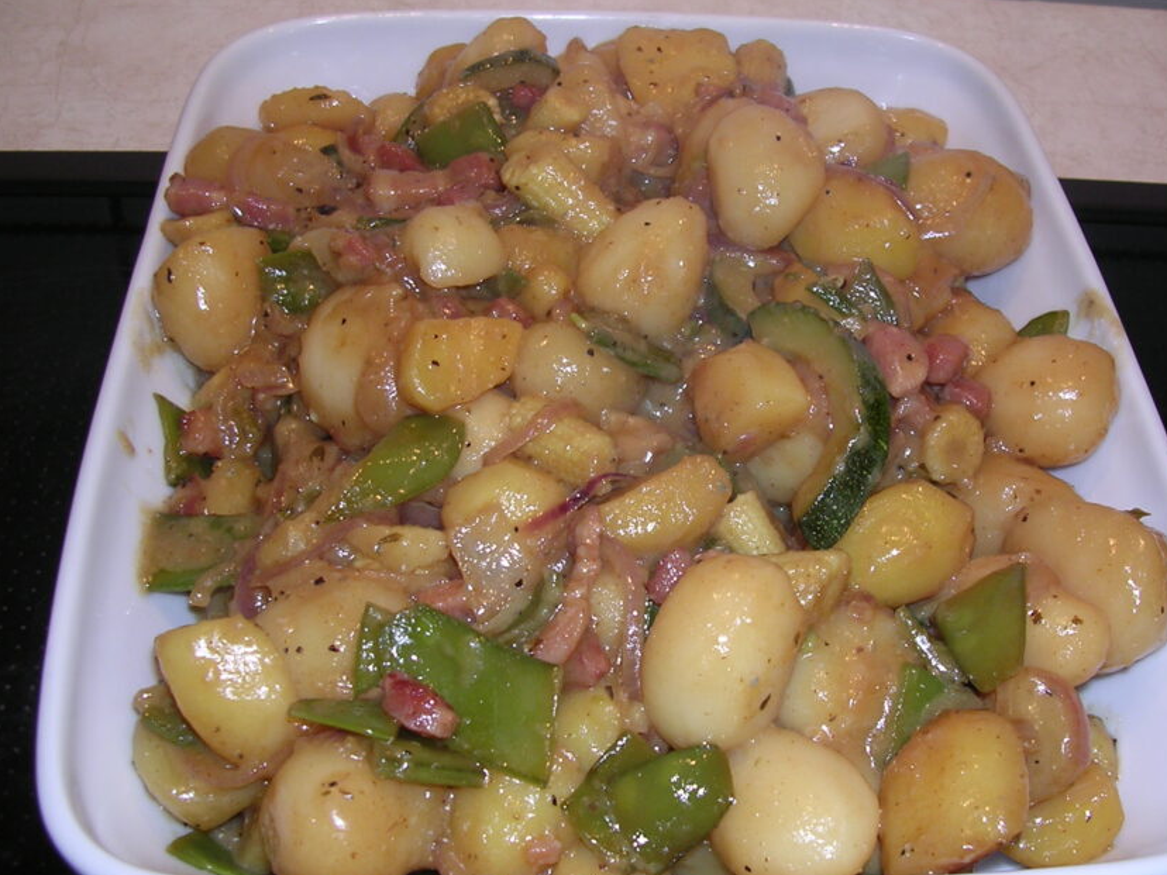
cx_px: 691
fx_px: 1584
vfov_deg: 30.9
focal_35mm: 47
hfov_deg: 40.3
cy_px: 457
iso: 100
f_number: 2.8
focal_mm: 5.8
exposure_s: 1/60.1
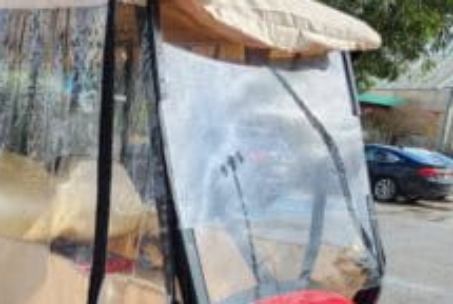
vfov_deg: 25.8
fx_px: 630
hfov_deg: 38.5
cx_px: 110
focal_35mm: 50
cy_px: 298
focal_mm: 5.4
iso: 20
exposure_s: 1/1033
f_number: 1.8
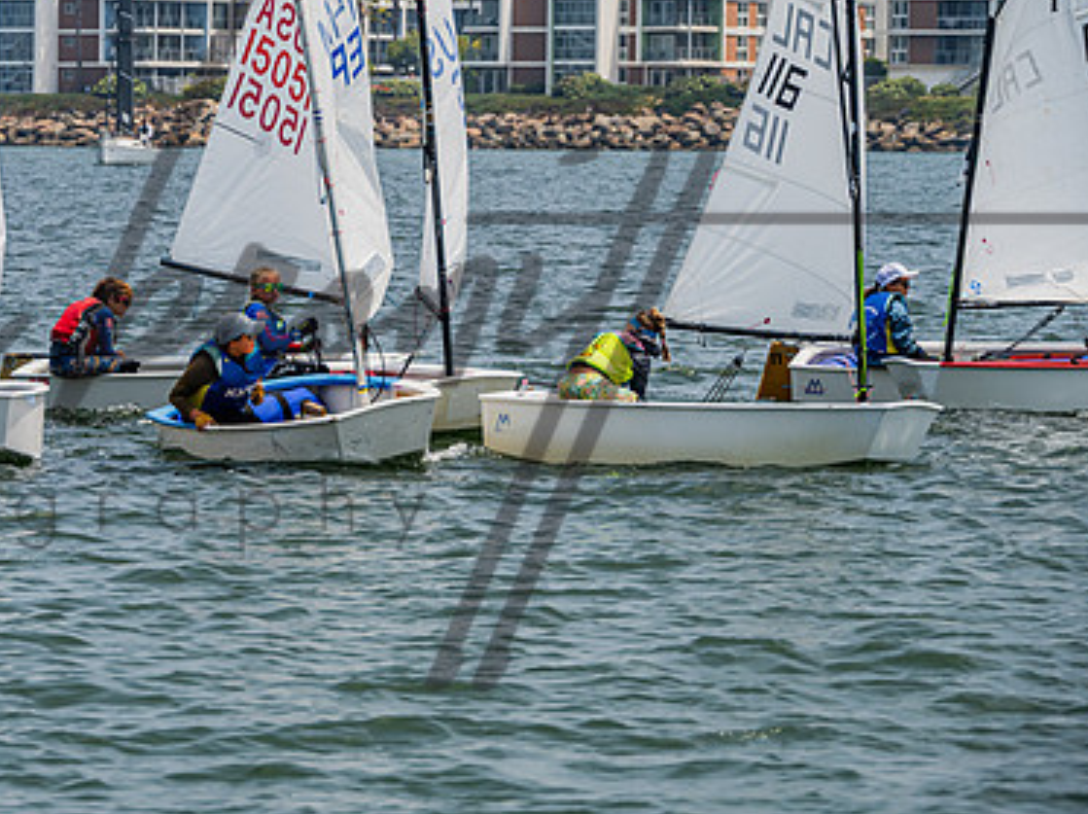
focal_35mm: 213
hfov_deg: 9.3
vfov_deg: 7.0
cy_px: 287
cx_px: 298
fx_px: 6688
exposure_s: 1/1250
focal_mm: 140
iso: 320
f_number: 7.1
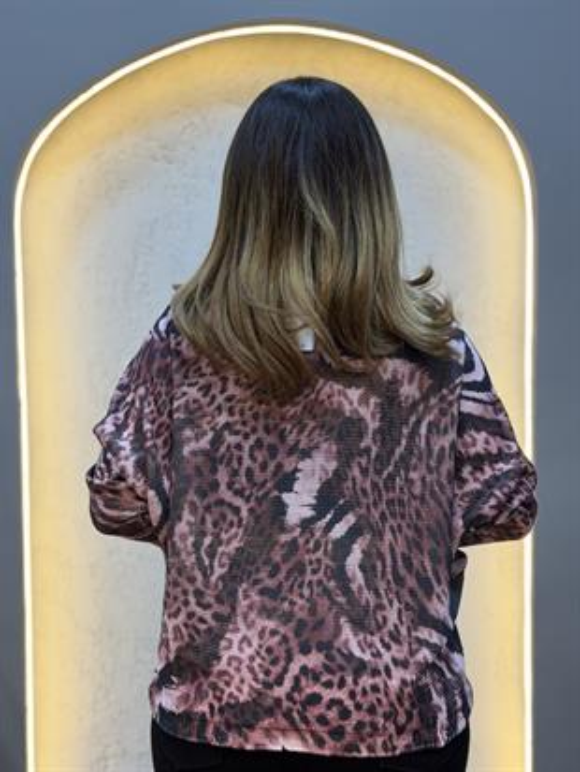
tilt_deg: -4.3
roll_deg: +0.3
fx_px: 1072
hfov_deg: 30.3
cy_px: 386
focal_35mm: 48
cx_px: 290
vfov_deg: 39.6
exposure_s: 1/100
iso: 64
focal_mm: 6.76
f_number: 1.78
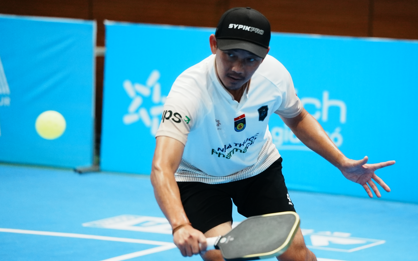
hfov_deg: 12.3
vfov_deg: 7.7
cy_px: 105
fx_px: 1937
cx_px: 263
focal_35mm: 170
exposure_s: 1/640
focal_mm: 126
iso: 5000
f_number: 2.8
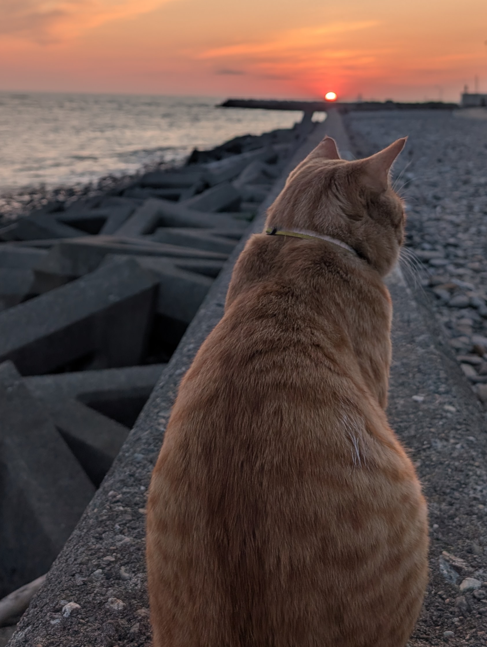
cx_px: 320
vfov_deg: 40.8
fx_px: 823
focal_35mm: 44
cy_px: 116
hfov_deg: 32.7
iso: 22
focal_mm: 6.9
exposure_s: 1/164
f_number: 1.68
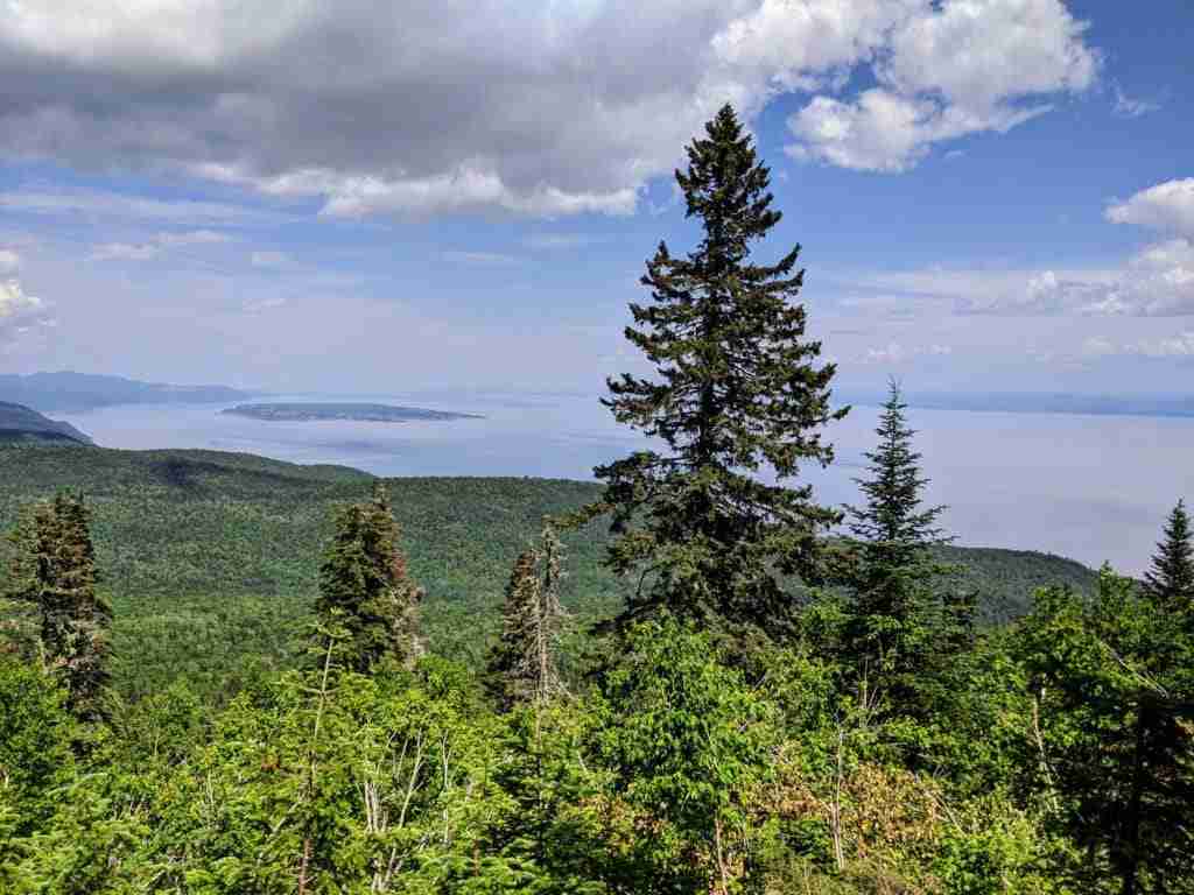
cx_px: 597
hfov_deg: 65.3
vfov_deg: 51.4
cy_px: 448
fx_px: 931
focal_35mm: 27
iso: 55
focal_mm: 4.44
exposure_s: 1/3906
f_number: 1.8
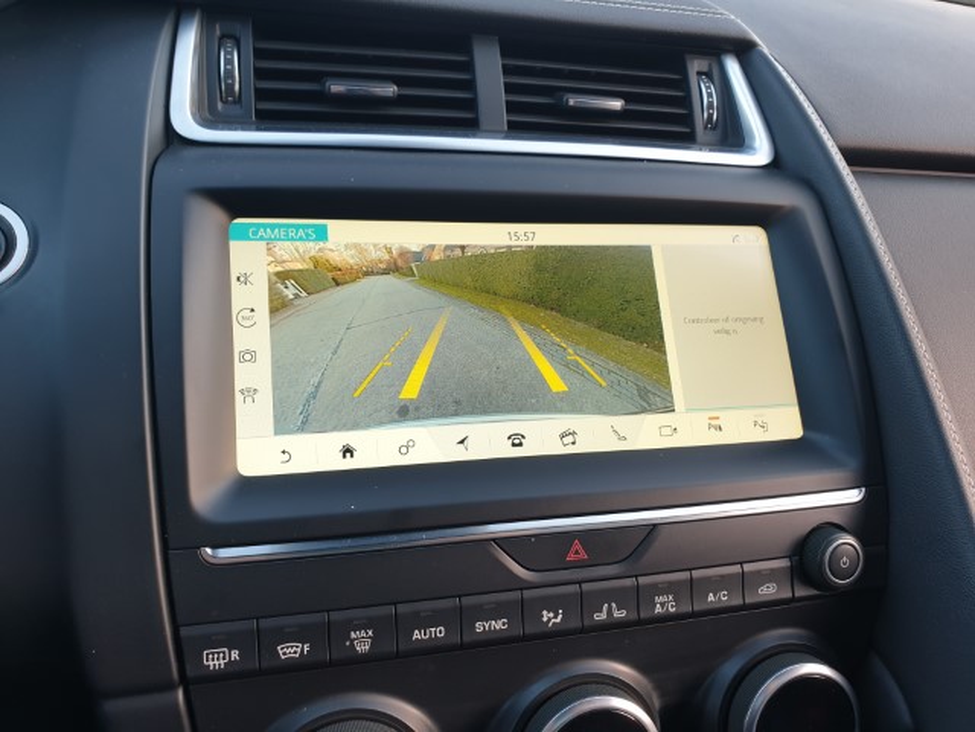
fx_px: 732
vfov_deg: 53.1
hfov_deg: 67.3
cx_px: 488
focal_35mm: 26
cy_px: 366
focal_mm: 4.3
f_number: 2.4
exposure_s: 1/60
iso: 64
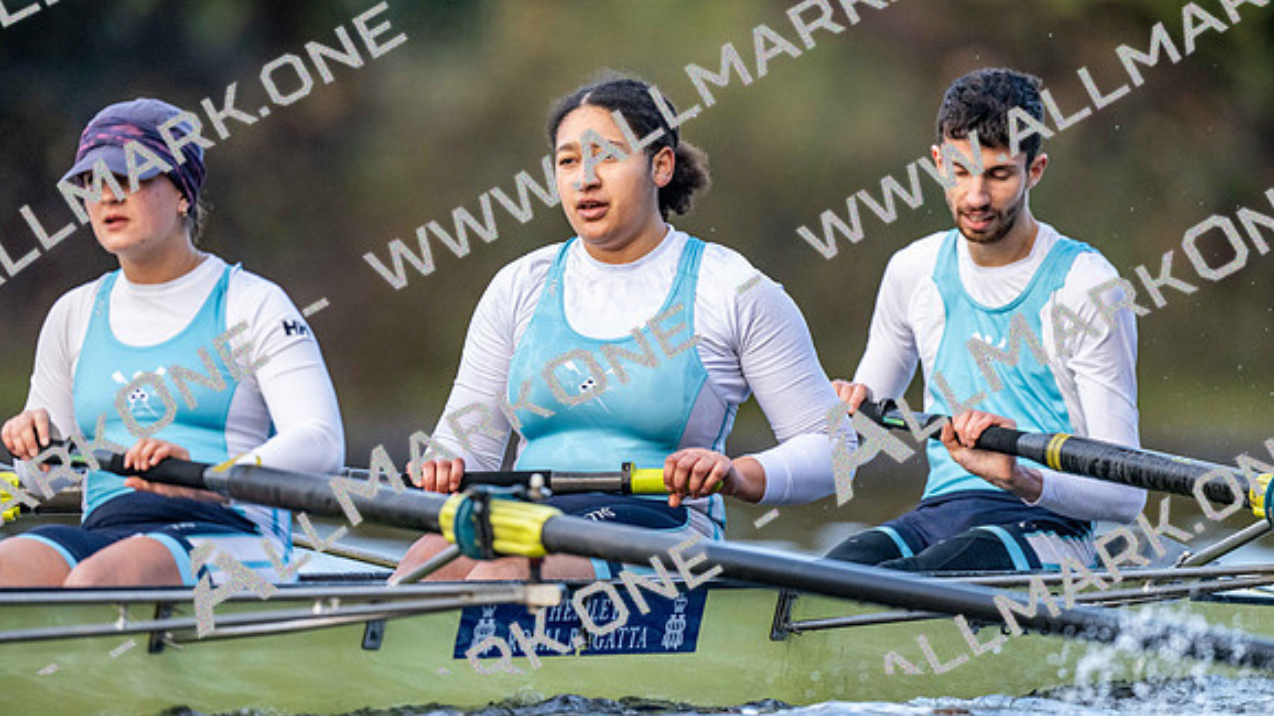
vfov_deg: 1.9
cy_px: 296
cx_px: 637
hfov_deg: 3.4
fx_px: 21314
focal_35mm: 631
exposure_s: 1/2500
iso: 2800
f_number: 4
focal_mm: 600
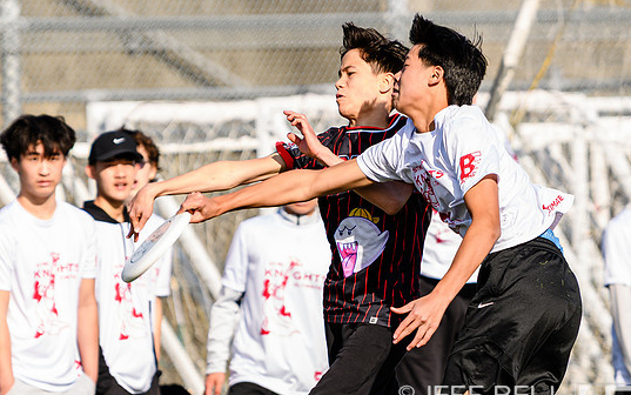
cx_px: 352
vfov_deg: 2.2
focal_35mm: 592
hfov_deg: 3.5
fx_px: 10184
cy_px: 246
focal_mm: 200
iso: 160
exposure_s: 1/1600
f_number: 3.2
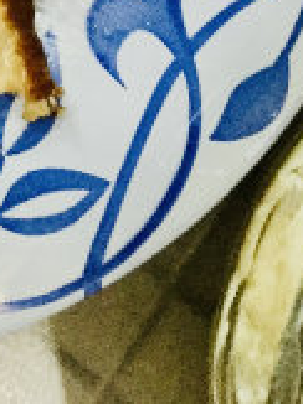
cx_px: -163
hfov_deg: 12.8
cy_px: -285
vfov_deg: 15.8
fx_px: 1274
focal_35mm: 109
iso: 250
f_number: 2.2
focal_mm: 4.15
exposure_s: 1/17
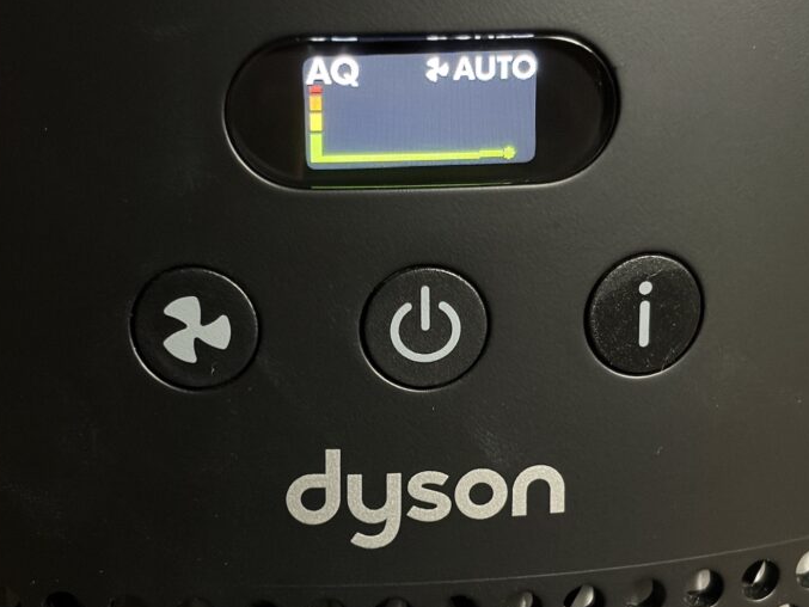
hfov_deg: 25.7
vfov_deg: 19.4
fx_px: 1776
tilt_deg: -15.9
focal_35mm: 76
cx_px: 382
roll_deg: +0.3
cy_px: 304
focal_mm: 5.96
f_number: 1.6
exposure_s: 1/33
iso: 320
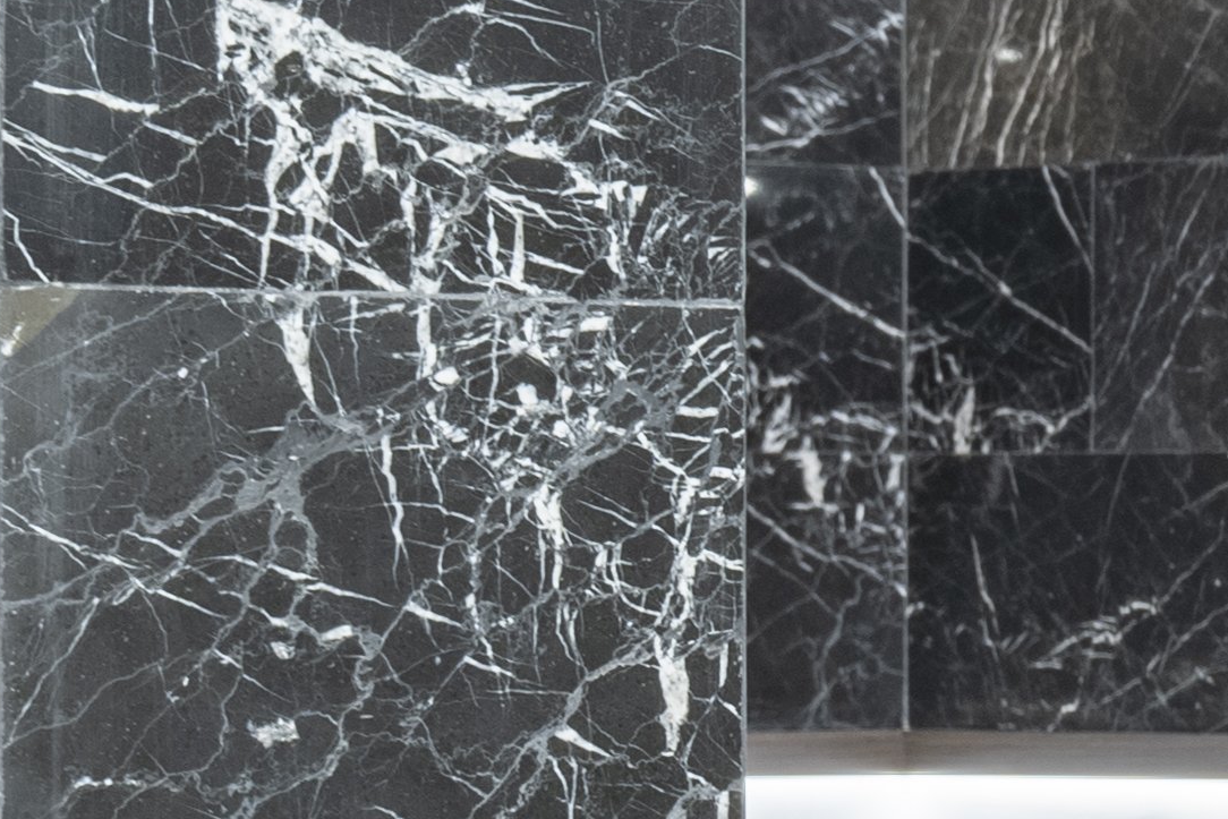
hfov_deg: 7.1
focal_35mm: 263
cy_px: 1111
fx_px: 8972
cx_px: 3565
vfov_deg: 5.2
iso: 200
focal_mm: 36
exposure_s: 1/4
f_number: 8
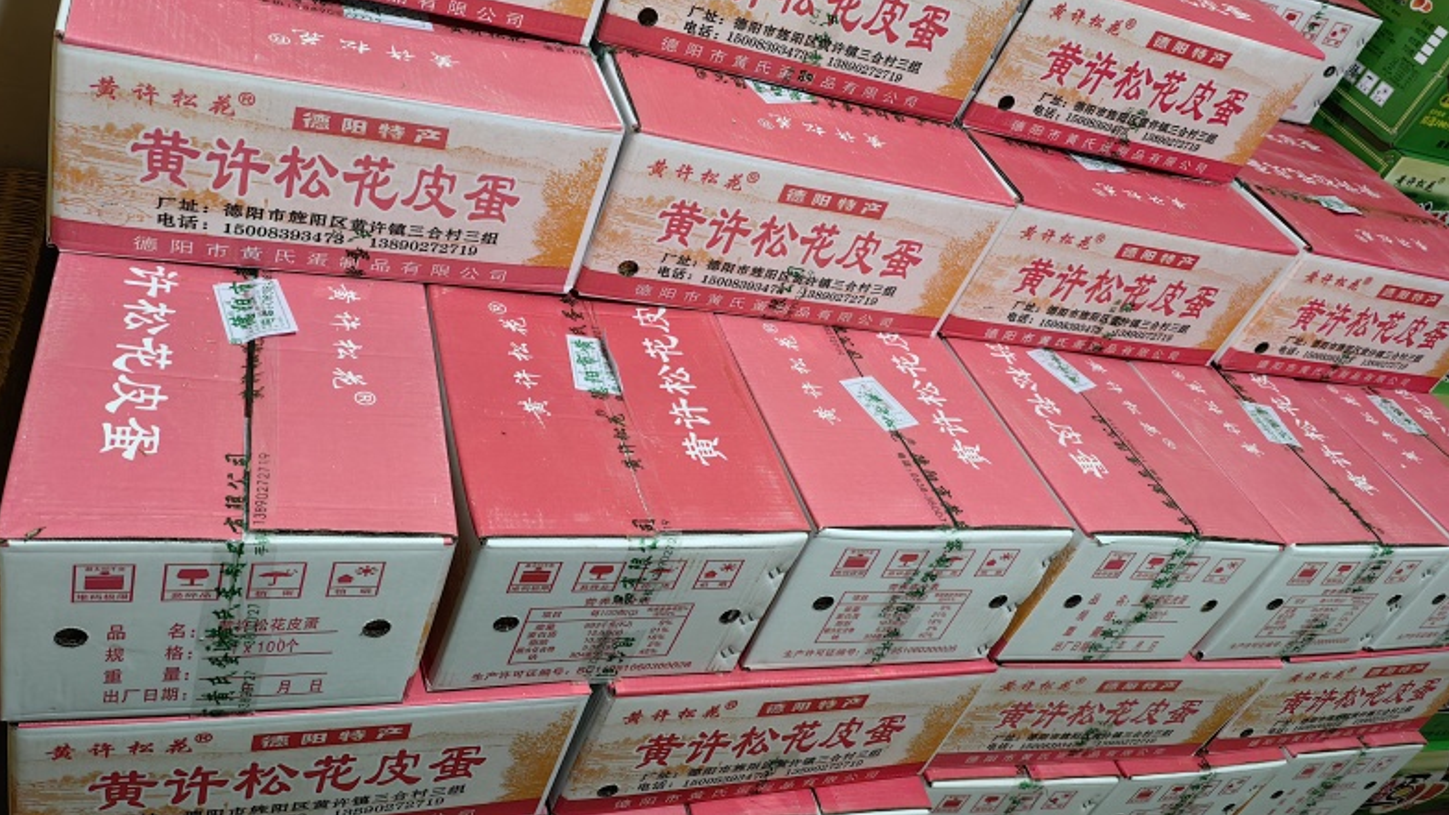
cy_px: 314
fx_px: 1153
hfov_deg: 64.3
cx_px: 728
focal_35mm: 30
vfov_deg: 38.7
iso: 250
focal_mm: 5.75
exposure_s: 1/89.9
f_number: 1.4
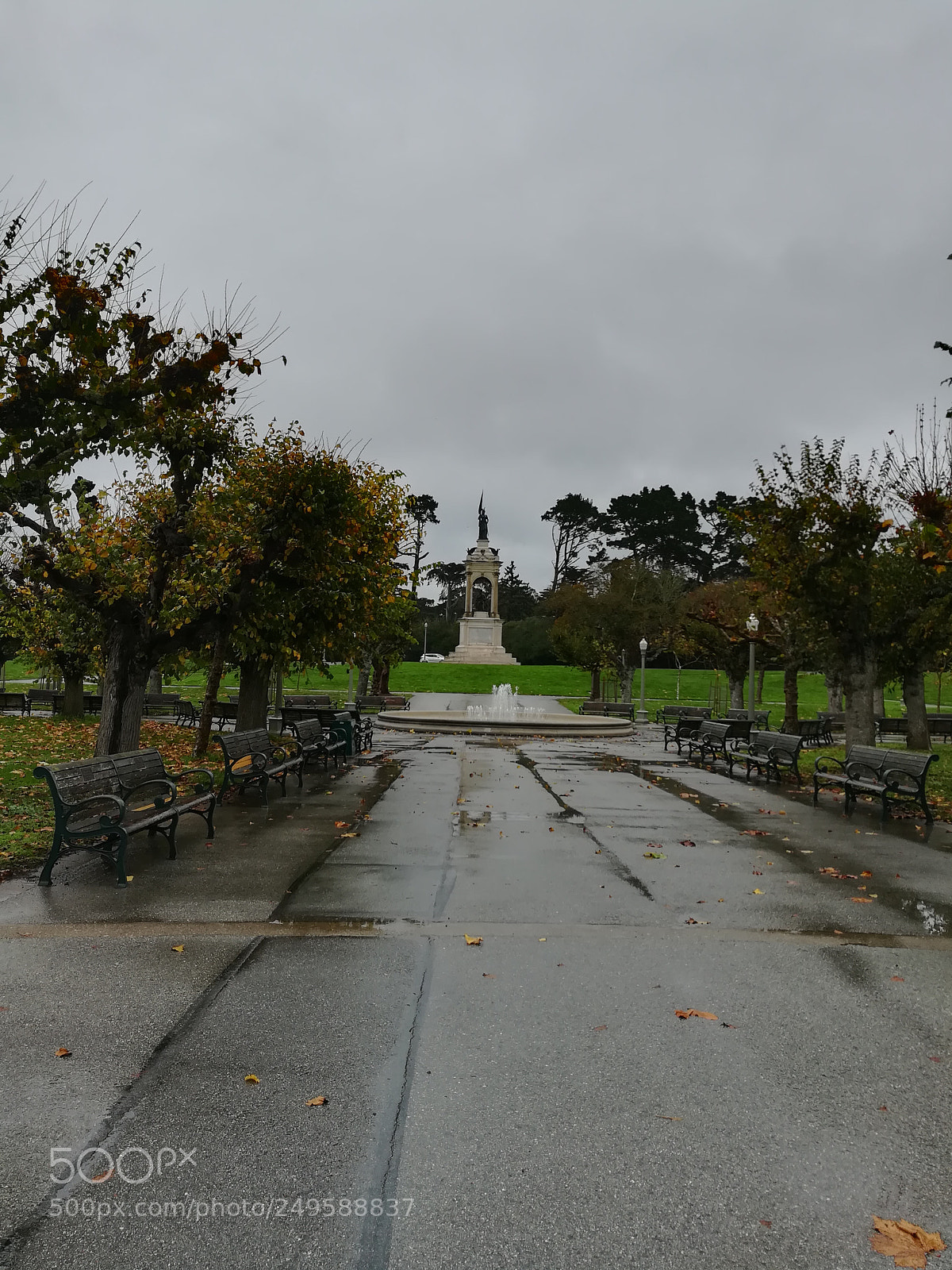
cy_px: 635
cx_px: 476
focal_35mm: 26
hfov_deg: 53.1
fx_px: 953
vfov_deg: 67.3
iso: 50
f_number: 2.2
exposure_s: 1/158
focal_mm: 3.83
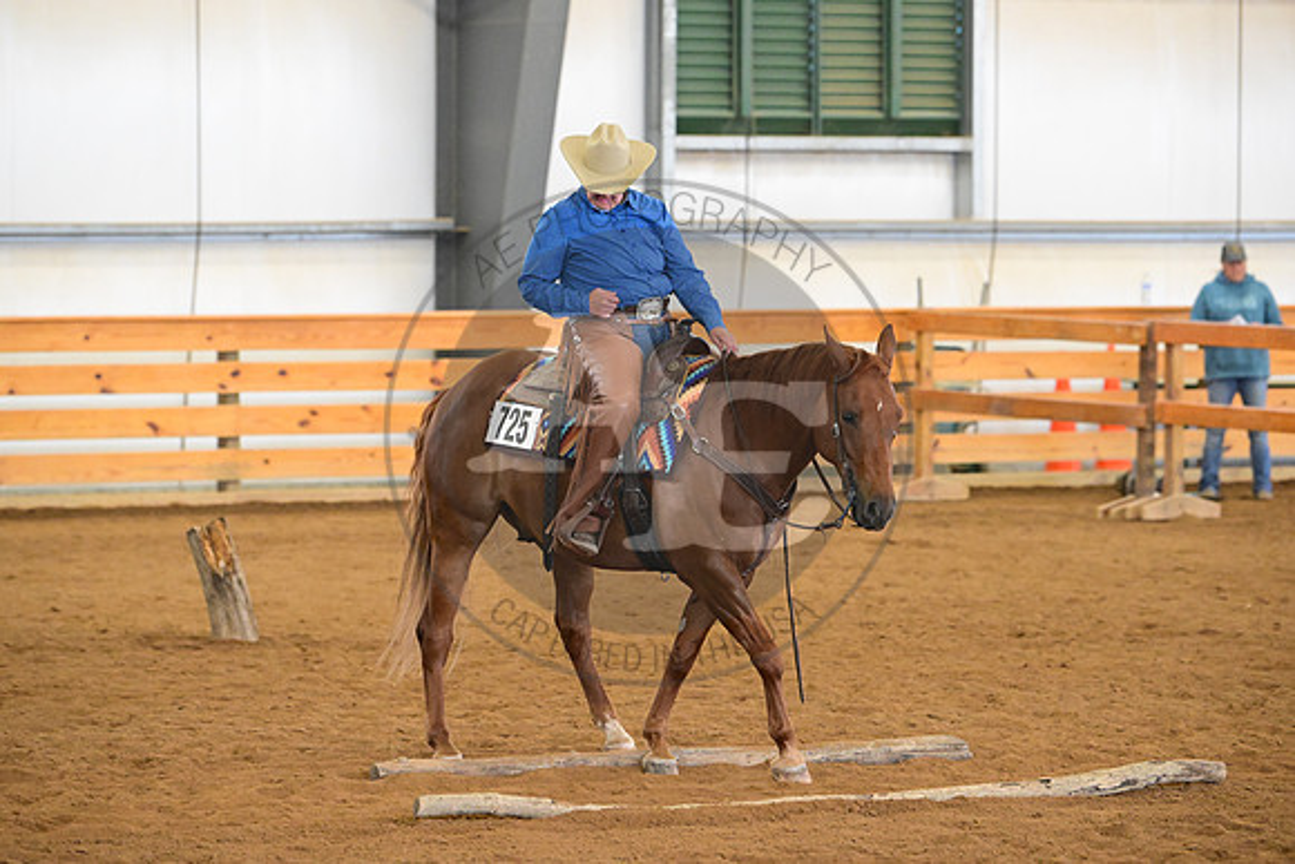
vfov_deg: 6.9
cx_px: 648
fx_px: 7196
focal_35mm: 200
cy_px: 432
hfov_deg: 10.3
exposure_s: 1/320
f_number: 4.5
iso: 8000
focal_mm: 200
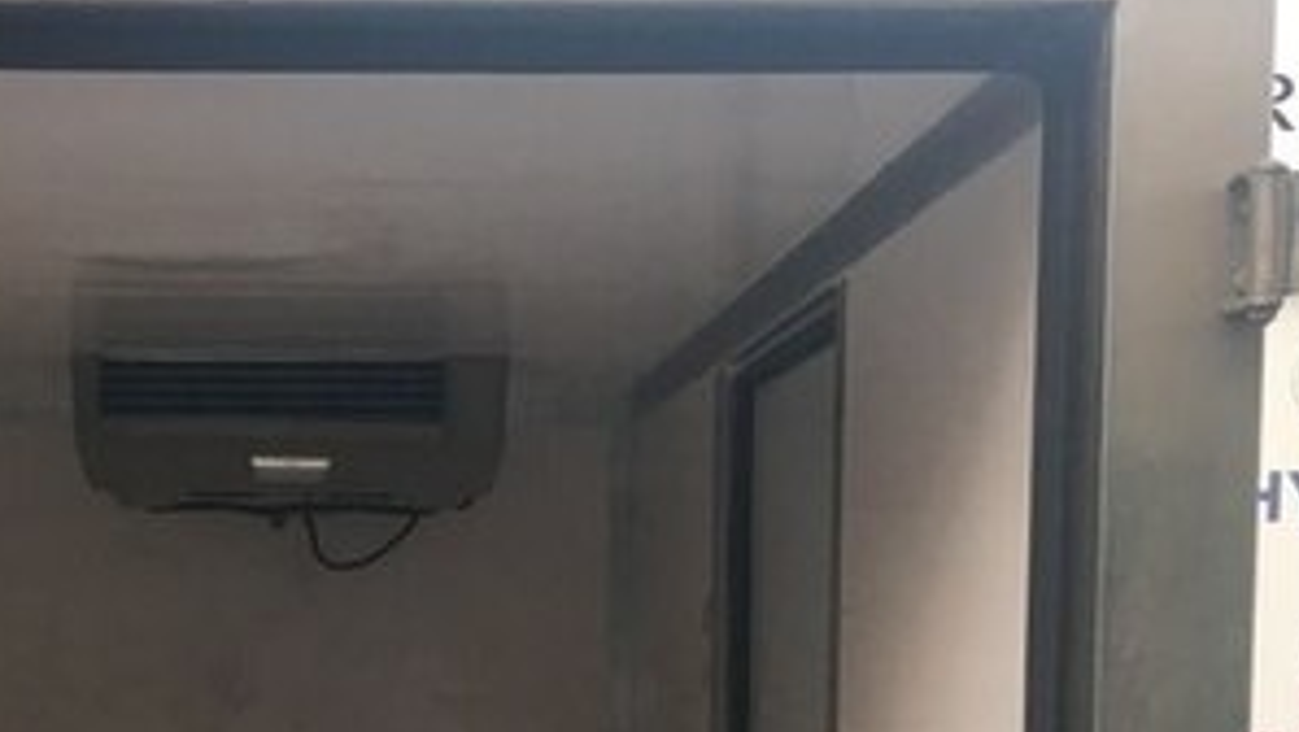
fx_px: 2412
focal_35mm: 70
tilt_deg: -3.8
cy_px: 922
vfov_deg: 16.4
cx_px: 362
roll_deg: -0.7
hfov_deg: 29.8
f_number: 2.2
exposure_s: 1/33
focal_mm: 4.15
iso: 25
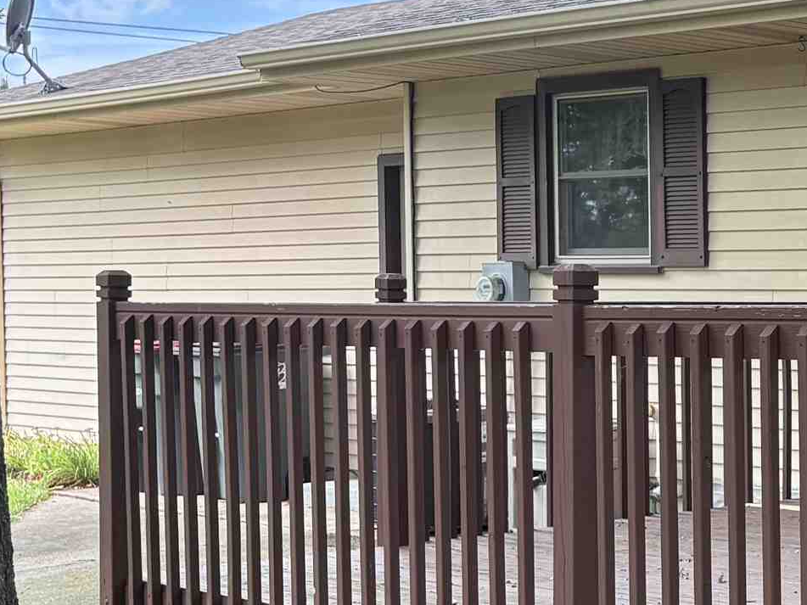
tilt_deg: -3.5
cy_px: 389
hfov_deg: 21.3
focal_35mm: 84
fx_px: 1958
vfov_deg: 17.5
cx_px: 1029
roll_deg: +1.2
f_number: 1.6
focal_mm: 5.96
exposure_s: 1/453
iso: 64
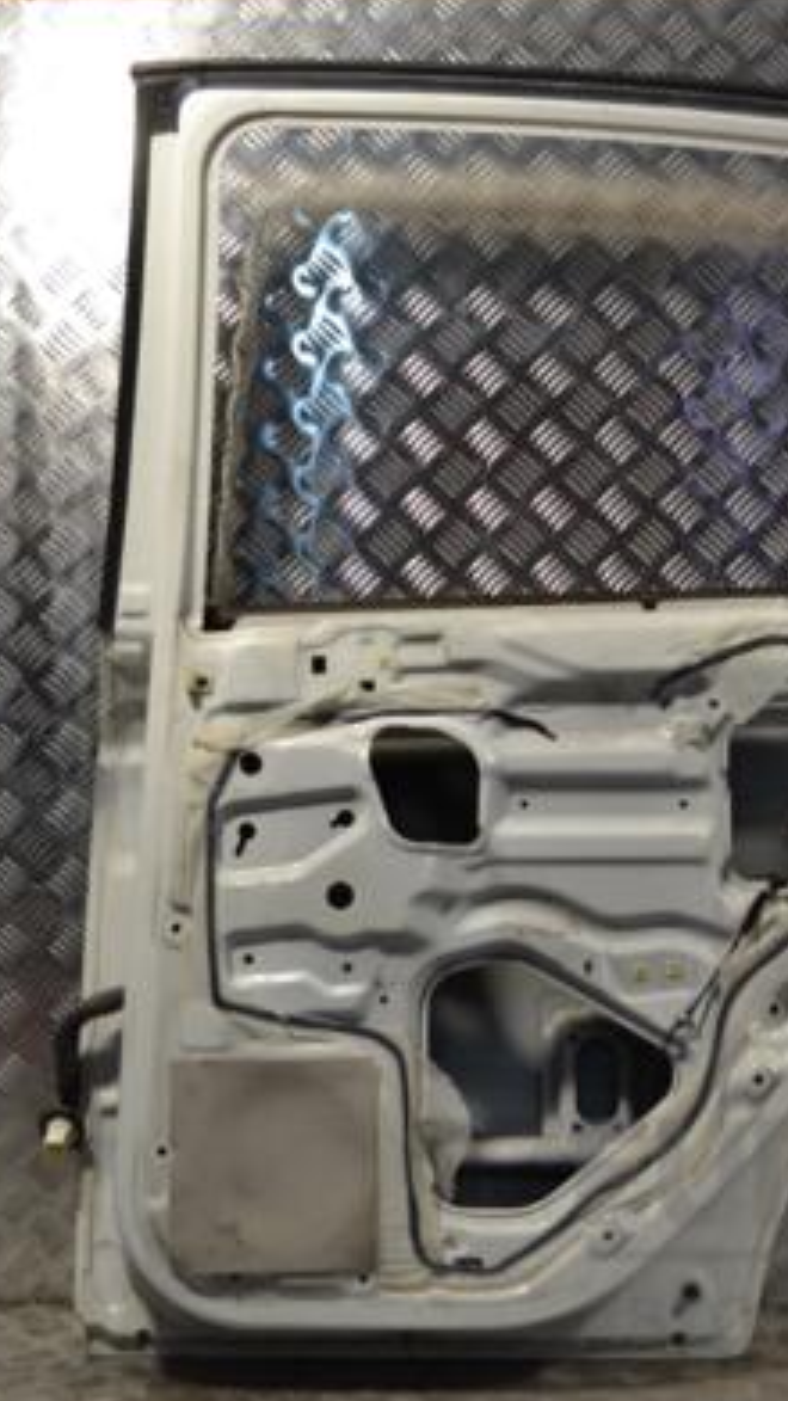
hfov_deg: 22.6
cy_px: 695
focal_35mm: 53
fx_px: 1968
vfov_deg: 39.2
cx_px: 509
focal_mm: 22
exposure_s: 1/80
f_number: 4.5
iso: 100
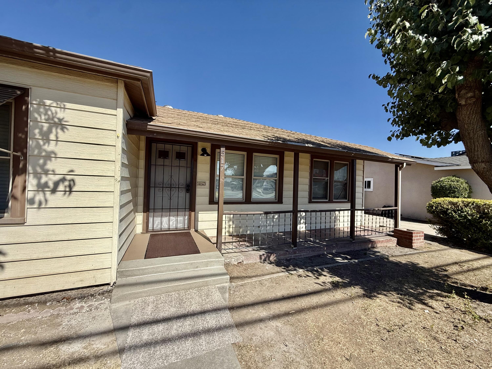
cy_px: 184
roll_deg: -3.3
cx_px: 246
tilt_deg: -0.5
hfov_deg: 102.1
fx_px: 199
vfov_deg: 85.7
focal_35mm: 14
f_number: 2.2
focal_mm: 2.22
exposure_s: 1/1368
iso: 50
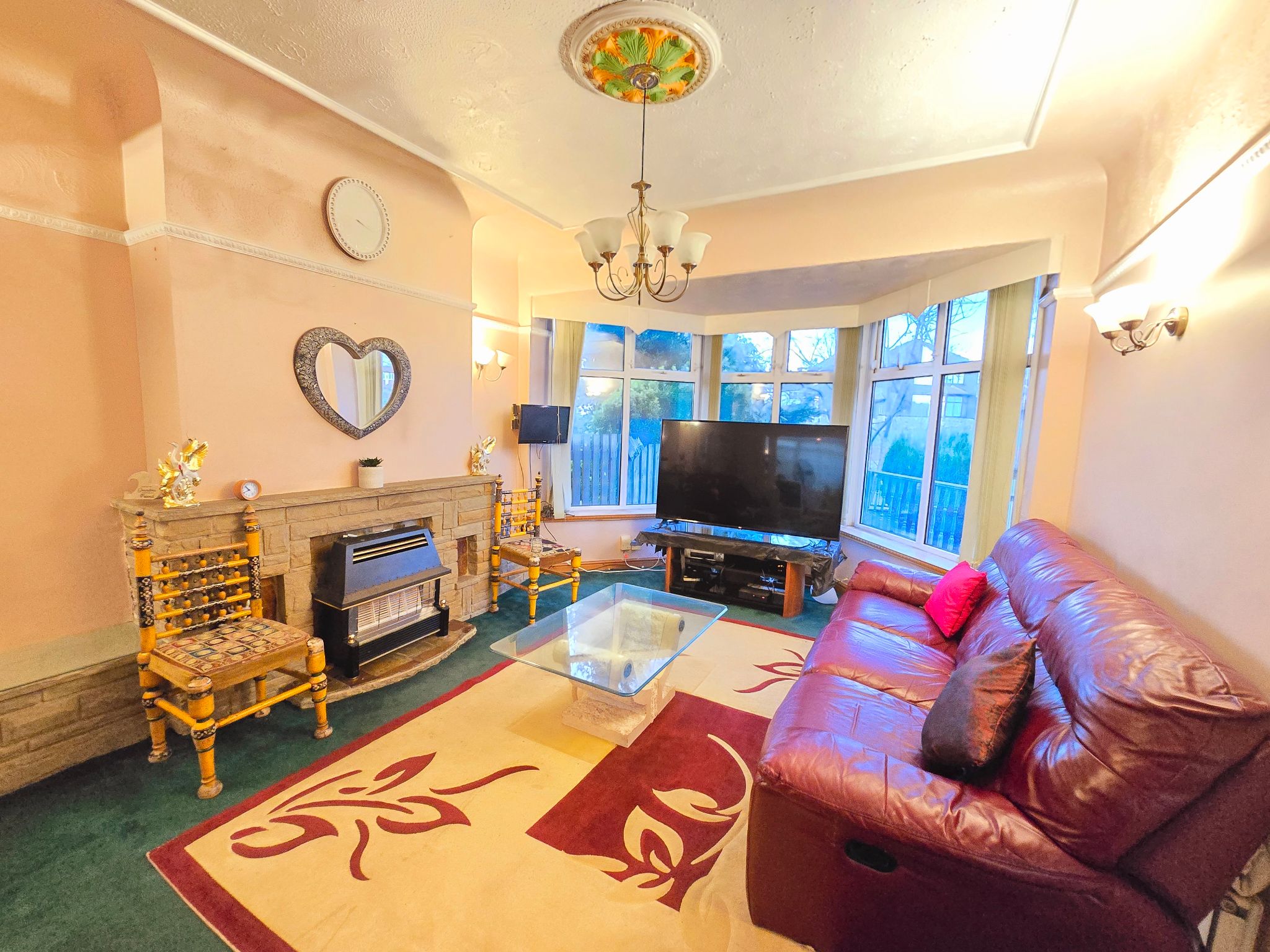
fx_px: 477
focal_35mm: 13
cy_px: 476
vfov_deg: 89.9
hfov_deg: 106.2
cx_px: 635
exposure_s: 1/25
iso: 2500
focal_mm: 2.2
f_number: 2.2
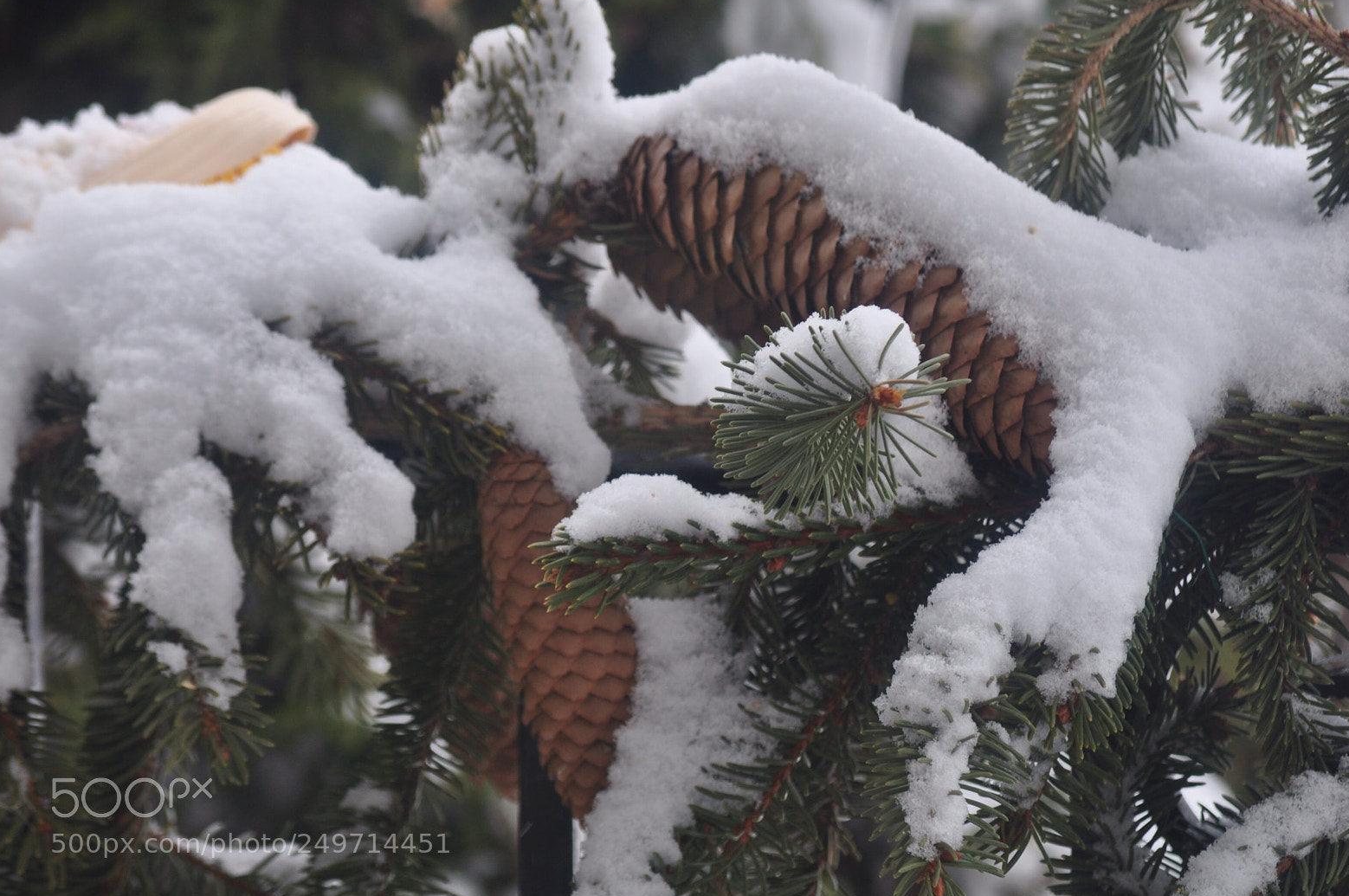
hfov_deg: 6.7
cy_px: 451
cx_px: 690
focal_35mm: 308
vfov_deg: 4.5
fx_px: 11528
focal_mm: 200
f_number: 9
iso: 200
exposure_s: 1/125
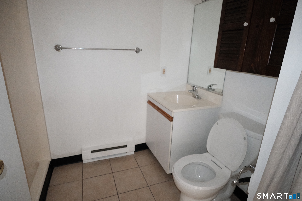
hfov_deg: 84.0
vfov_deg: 61.9
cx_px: 151
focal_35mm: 20
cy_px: 100
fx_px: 168
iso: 6400
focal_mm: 13
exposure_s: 1/60
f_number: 3.5
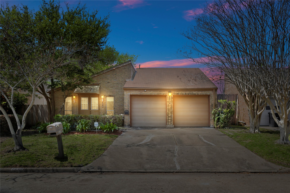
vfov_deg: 45.0
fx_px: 234
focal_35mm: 29
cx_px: 145
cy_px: 96
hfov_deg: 63.7
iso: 200
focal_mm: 29
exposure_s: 1/250
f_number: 8
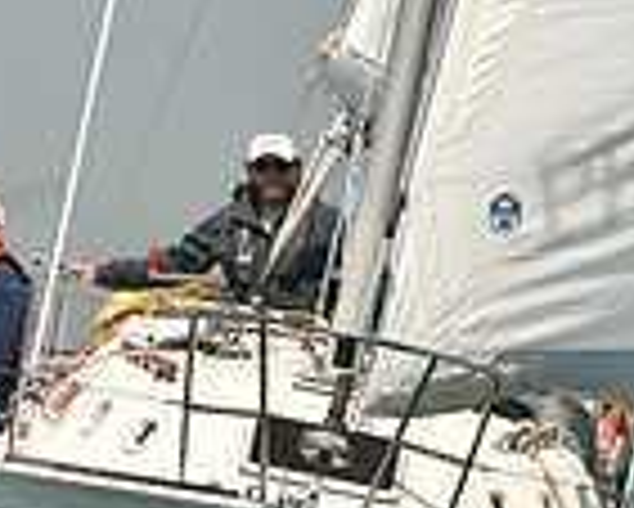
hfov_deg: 2.5
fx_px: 14515
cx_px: 301
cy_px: 425
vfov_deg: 2.0
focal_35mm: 773
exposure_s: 1/800
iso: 250
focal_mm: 200
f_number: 5
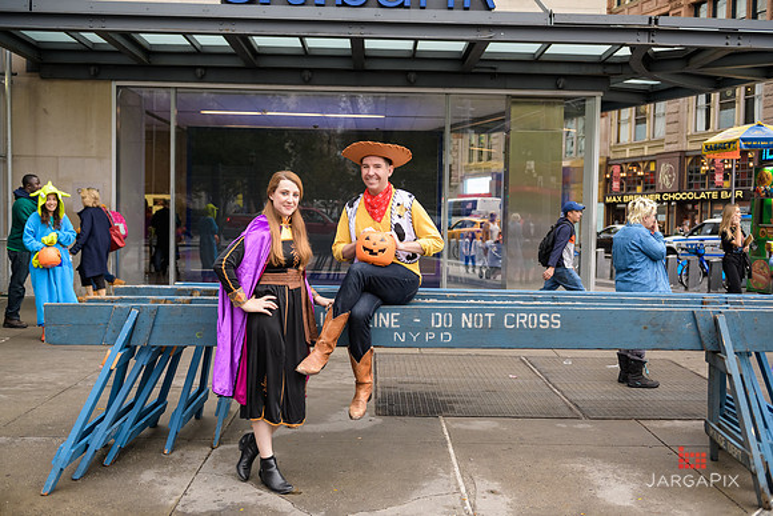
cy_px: 258
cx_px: 386
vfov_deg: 35.1
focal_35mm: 38
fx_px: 816
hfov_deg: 50.7
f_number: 3.2
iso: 800
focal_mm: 38
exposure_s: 1/400
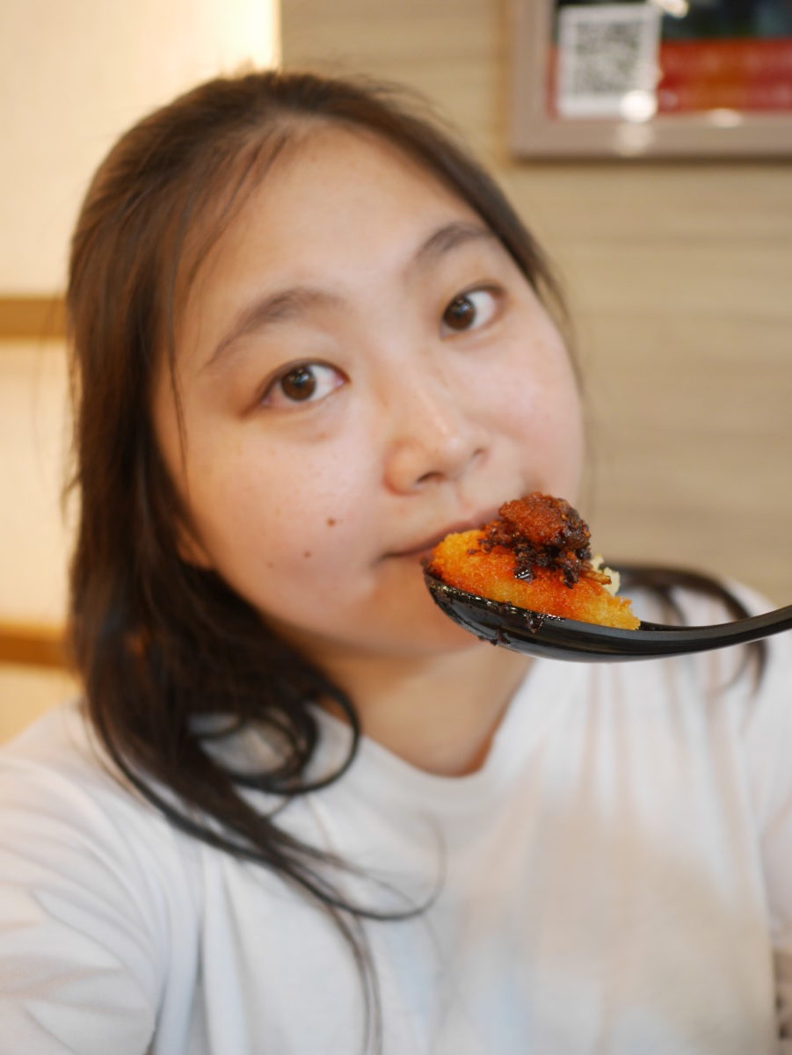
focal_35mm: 30
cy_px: 528
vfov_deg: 59.9
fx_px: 915
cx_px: 396
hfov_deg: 46.8
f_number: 1.7
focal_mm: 15
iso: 400
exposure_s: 1/60
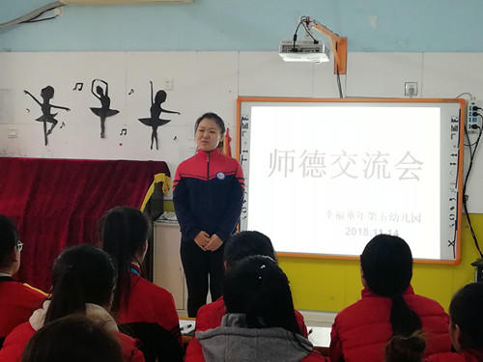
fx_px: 893
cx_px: 242
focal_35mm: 64
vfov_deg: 22.9
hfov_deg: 30.3
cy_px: 181
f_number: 1.8
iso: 160
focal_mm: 3.83
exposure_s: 1/30
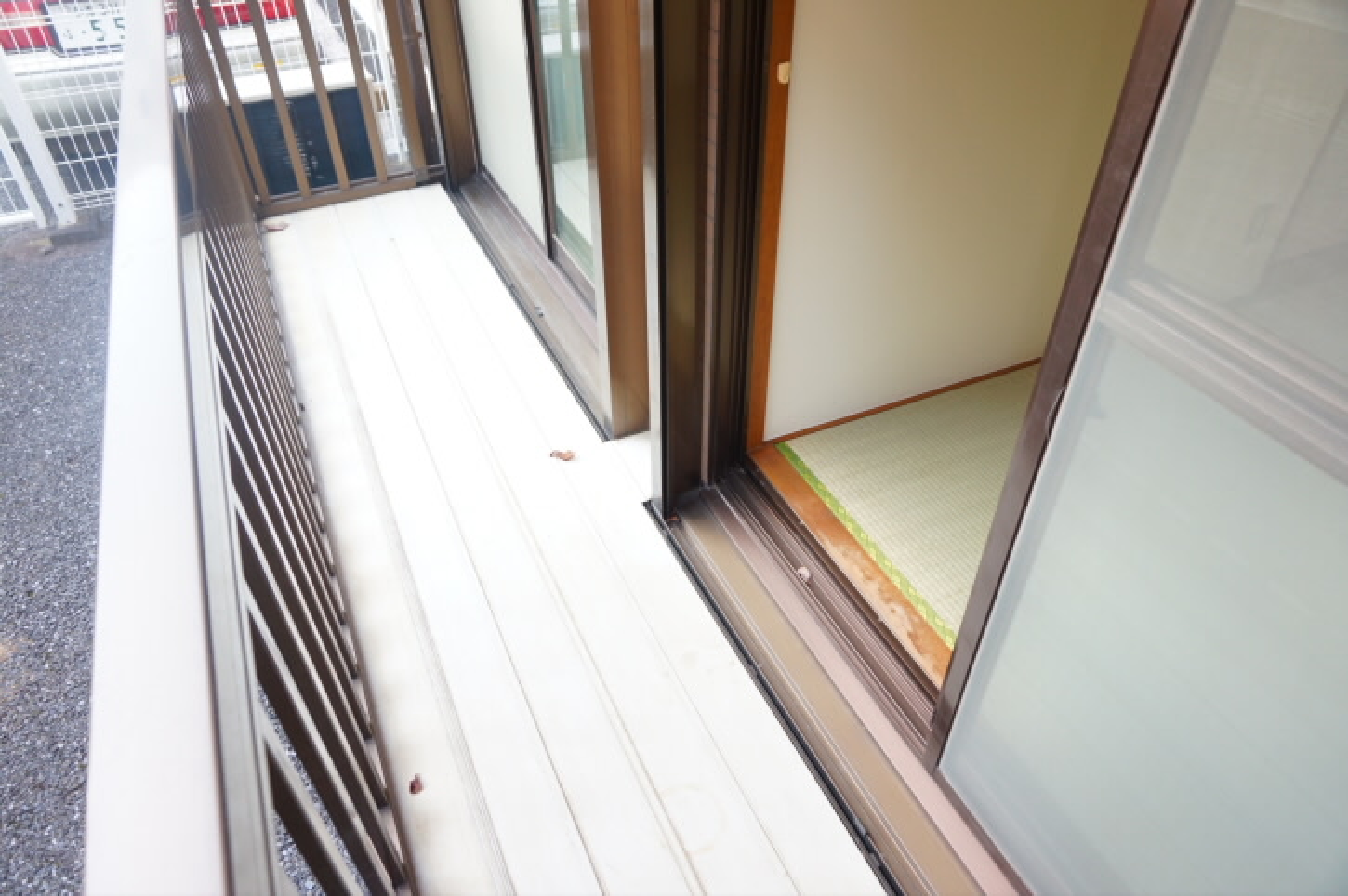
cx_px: 674
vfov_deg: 53.0
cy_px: 448
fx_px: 898
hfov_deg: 73.8
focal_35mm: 24
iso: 500
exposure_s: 1/160
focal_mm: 16
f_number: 4
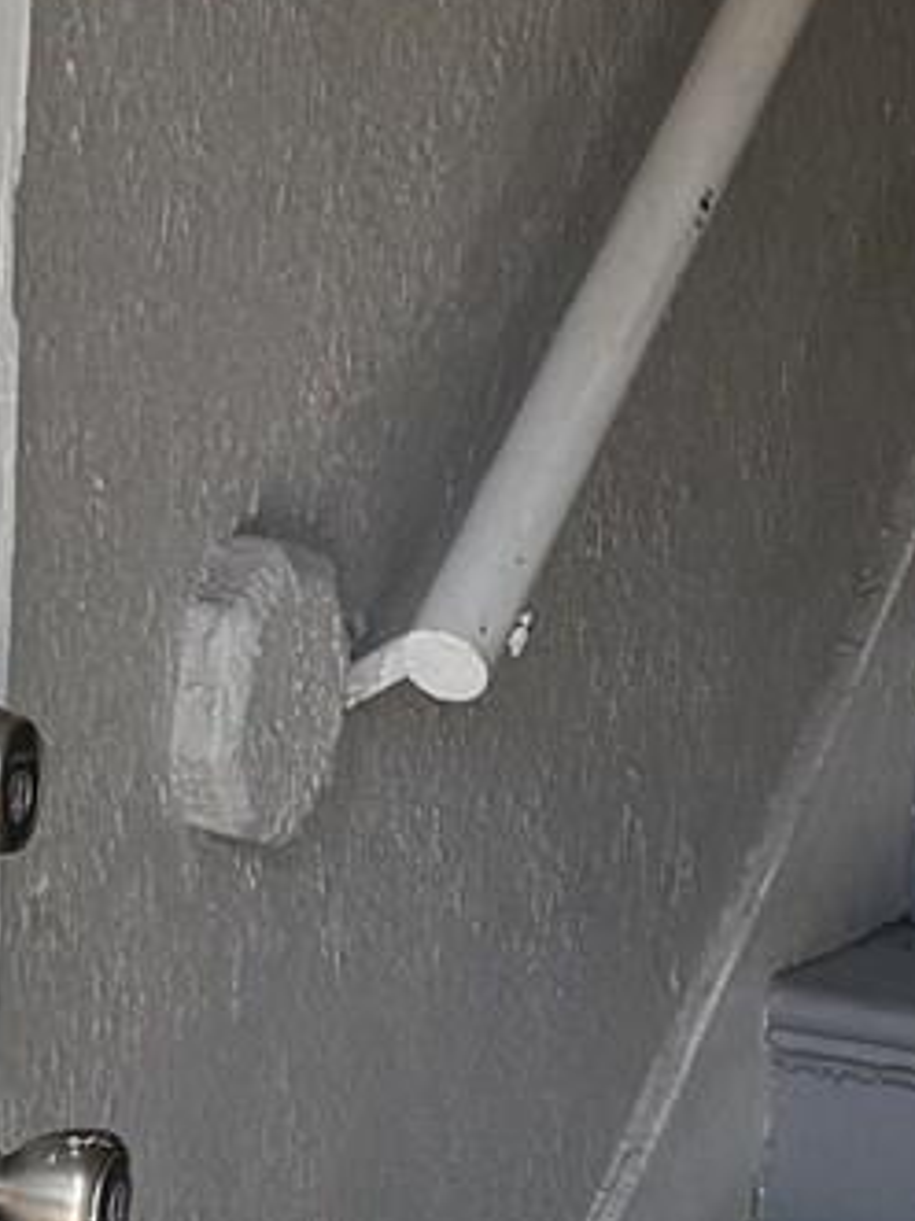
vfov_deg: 11.6
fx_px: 5890
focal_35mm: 167
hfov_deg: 8.5
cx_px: 1738
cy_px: 1483
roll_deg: -7.4
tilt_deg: -12.9
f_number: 1.78
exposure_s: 1/416
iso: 80
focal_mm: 6.76
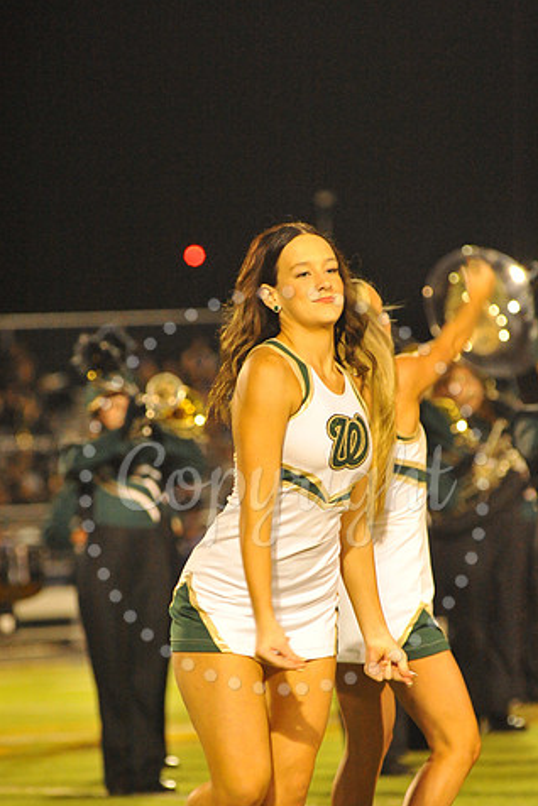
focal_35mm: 243
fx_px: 5447
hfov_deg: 5.7
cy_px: 488
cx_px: 284
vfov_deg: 8.5
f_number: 5
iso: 6400
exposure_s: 1/200
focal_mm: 200
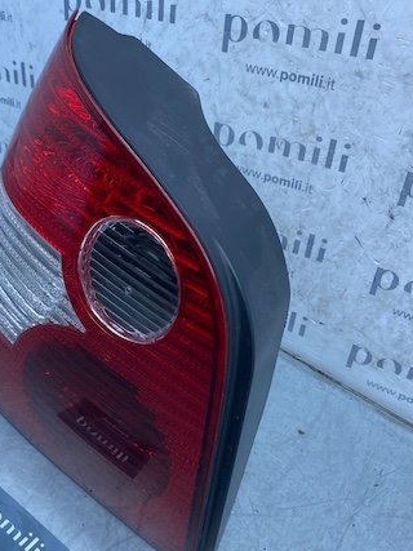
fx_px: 621
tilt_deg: -50.0
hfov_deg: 36.0
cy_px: 351
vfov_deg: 47.4
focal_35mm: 39
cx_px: 106
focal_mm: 4.25
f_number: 1.8
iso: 32
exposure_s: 1/762
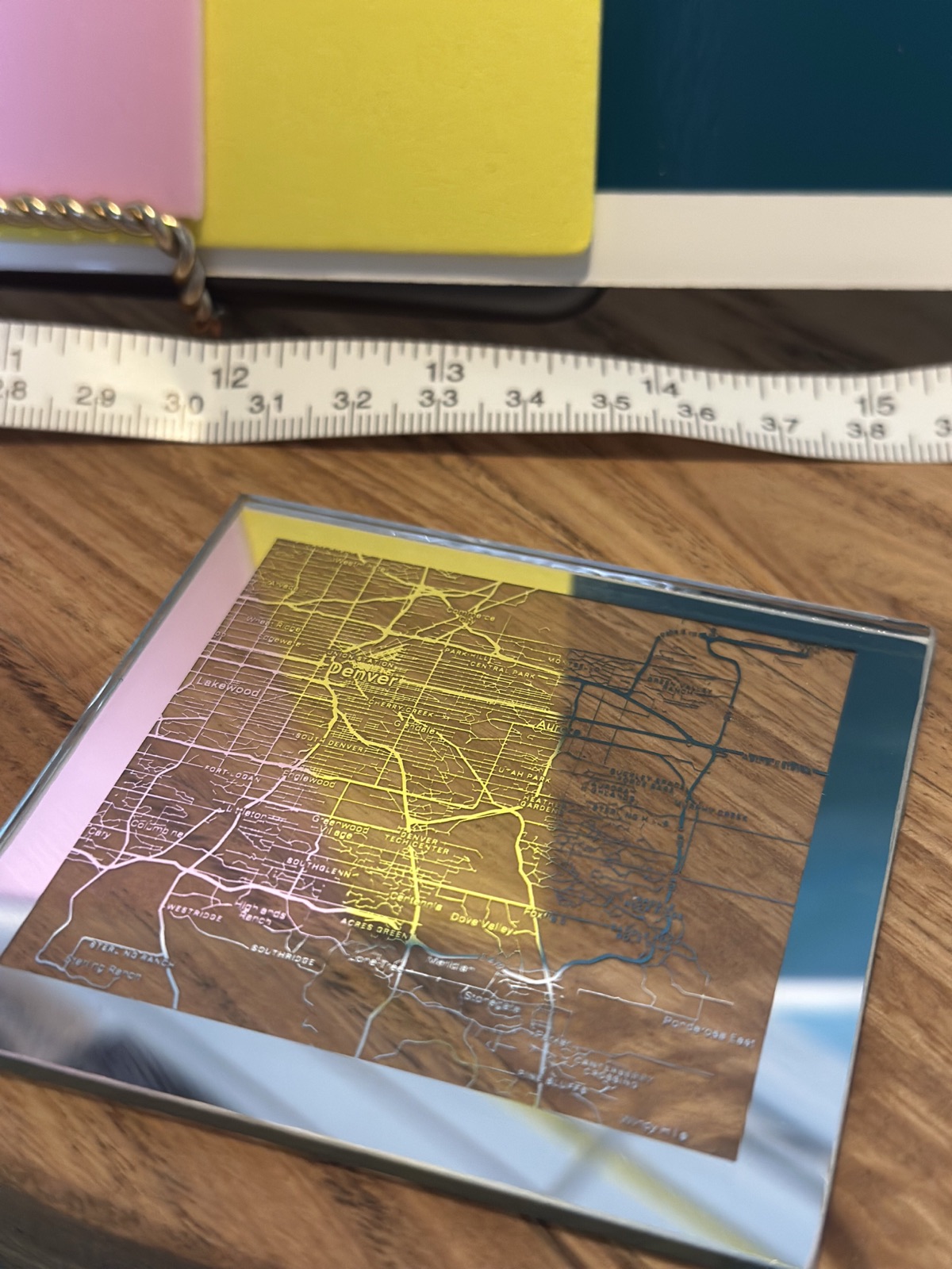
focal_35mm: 48
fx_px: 1760
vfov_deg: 39.7
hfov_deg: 30.3
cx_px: 476
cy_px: 634
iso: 250
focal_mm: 6.86
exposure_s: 1/40
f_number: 1.8
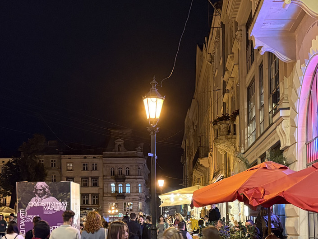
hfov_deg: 32.7
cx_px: 169
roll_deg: +1.4
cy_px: 209
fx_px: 542
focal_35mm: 59
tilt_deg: +2.3
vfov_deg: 24.2
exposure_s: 1/25
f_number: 1.6
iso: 500
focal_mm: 5.96
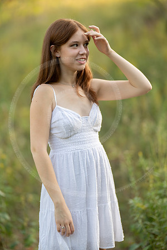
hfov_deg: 16.1
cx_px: 84
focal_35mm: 85
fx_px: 591
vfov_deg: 23.9
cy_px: 125
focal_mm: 85
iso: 100
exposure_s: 1/800
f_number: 1.2
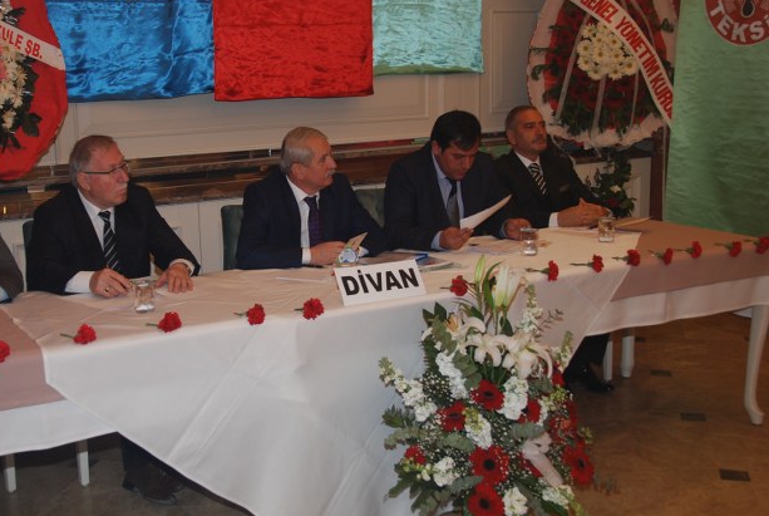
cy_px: 252
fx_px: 1006
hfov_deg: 41.7
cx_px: 309
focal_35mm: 47
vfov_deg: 28.8
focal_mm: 24
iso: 200
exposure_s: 1/60
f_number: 4
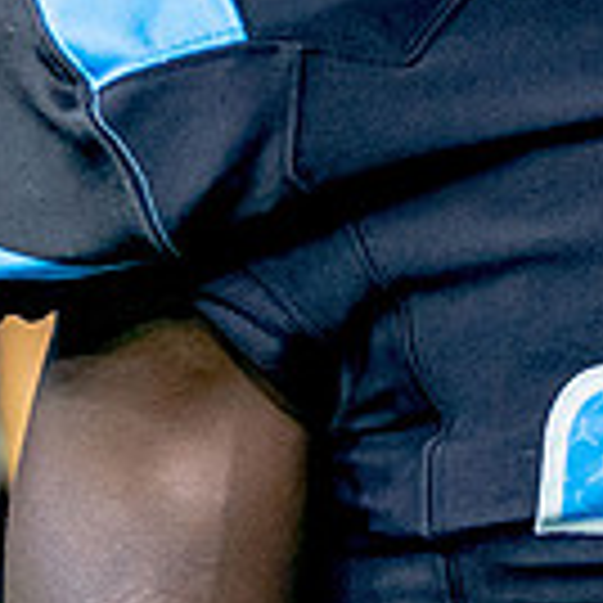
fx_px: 3666
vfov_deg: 9.2
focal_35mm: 186
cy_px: -191
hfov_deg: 9.4
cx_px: 466
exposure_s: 1/1500
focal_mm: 36
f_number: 2.8
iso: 2000
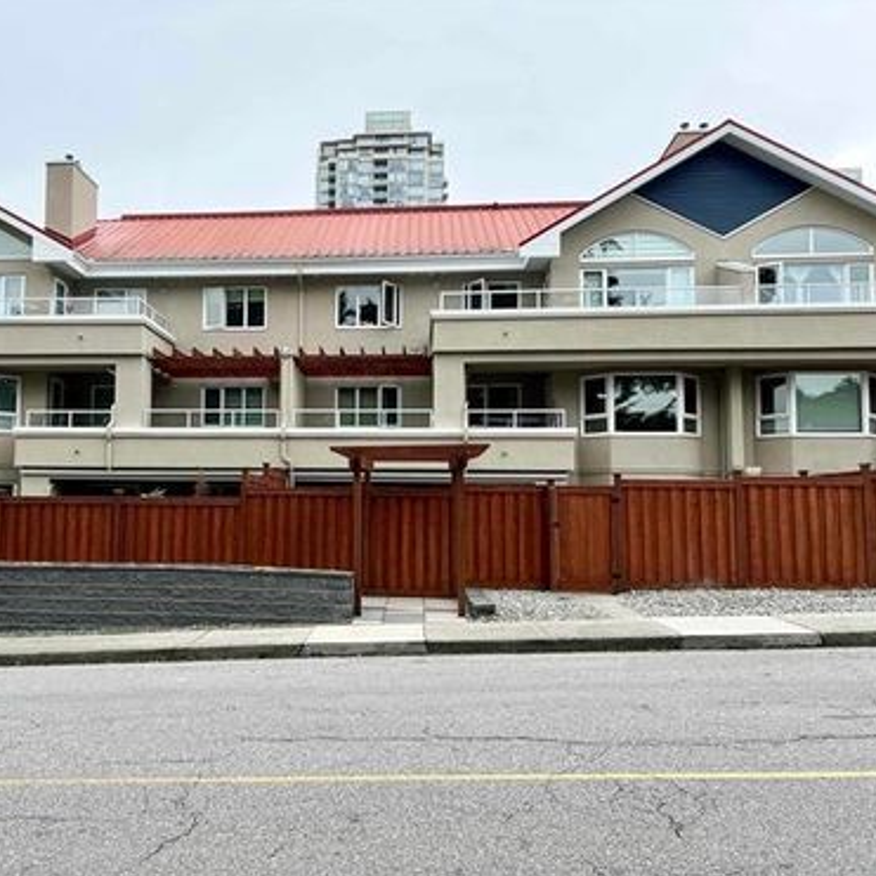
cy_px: 436
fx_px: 888
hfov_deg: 51.8
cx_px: 314
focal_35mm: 31
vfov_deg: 52.5
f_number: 1.5
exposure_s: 1/1089
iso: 50
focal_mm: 5.7
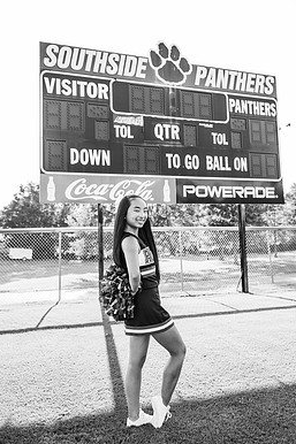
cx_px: 157
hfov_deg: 46.3
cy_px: 212
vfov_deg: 65.5
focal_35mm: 28
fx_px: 346
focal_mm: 24
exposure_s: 1/500
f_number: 2.8
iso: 200
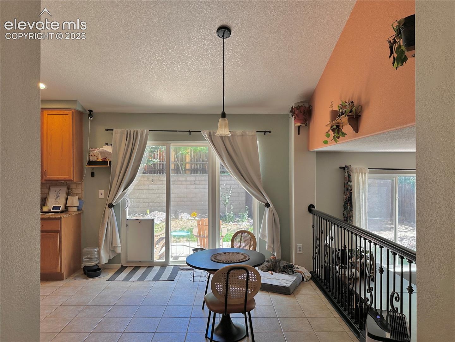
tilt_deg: -0.2
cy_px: 171
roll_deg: -0.2
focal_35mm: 24
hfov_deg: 71.6
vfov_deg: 56.8
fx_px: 315
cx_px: 228
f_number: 1.78
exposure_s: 1/379
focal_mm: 6.86
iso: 80
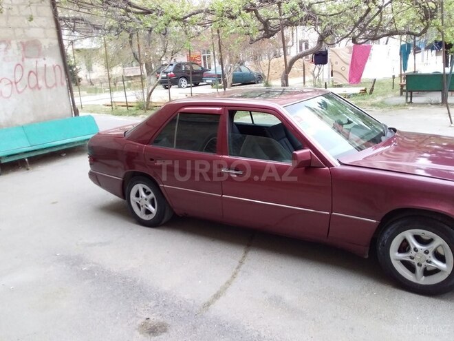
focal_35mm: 31
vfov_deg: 45.4
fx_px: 407
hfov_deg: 58.4
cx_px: 227
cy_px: 170
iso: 64
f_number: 2.2
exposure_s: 1/50
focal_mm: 3.3
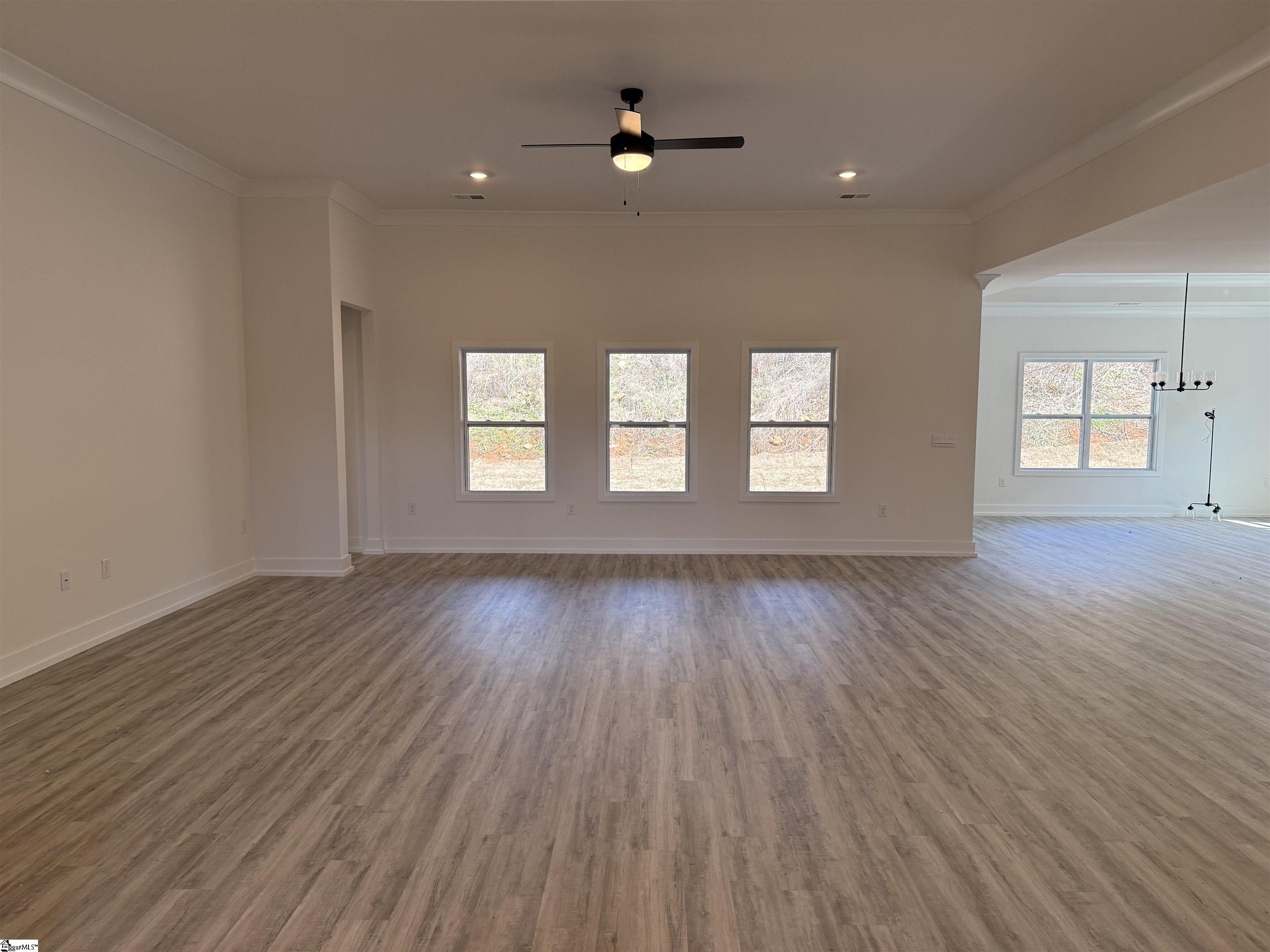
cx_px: 635
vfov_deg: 56.8
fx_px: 881
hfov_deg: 71.6
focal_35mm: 24
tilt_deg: -6.0
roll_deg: +0.1
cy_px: 476
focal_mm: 6.76
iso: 125
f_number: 1.78
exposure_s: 1/227
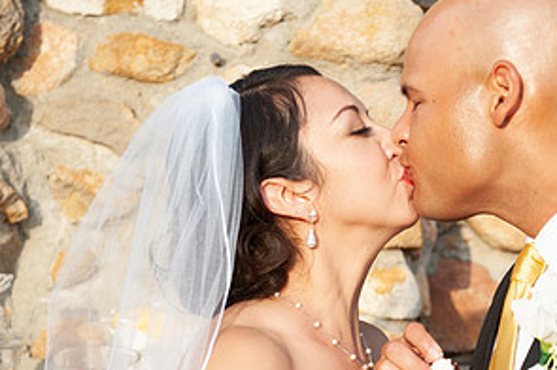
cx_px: 457
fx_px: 1824
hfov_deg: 17.2
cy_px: 302
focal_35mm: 118
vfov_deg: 11.5
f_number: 4.5
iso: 200
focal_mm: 60
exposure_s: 1/400
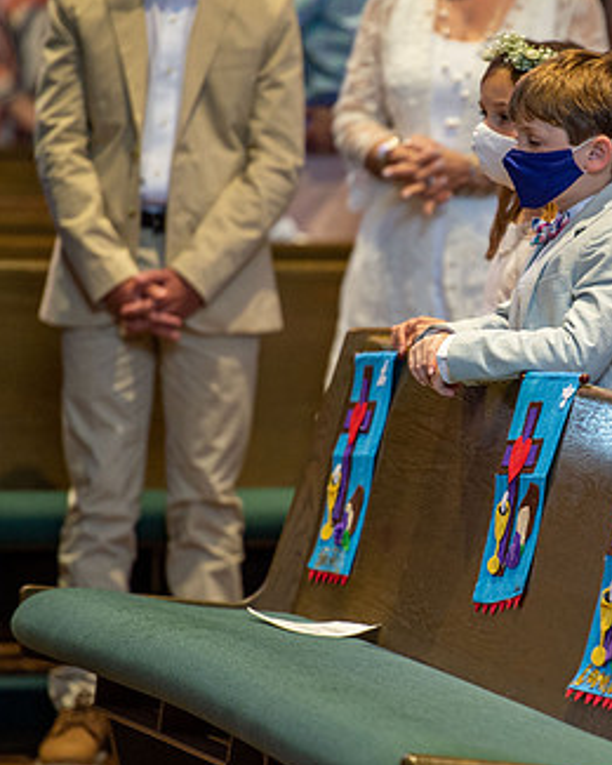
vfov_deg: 5.8
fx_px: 7585
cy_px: 367
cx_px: 586
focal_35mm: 335
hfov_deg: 4.6
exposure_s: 1/125
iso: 1600
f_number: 2.8
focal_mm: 200
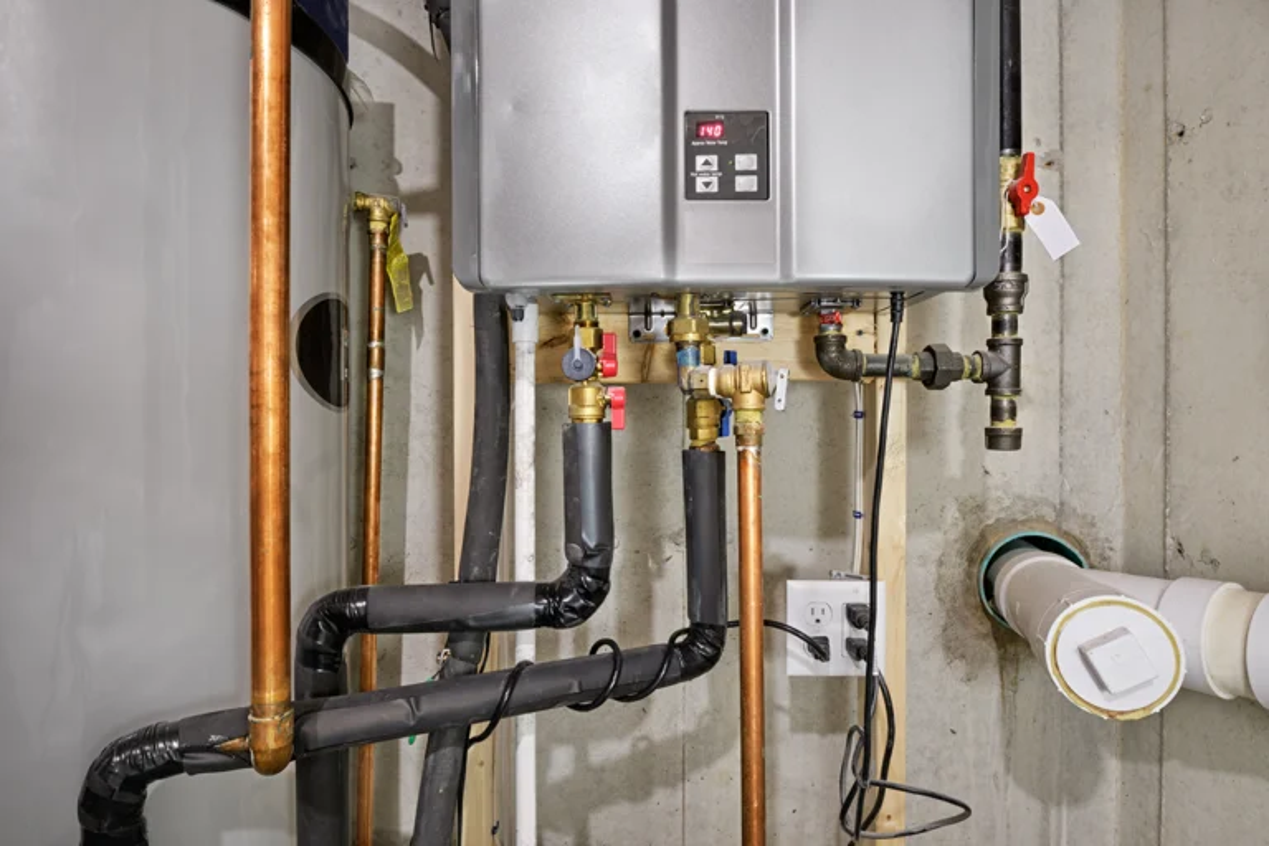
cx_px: 634
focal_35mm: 19
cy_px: 423
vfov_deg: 64.6
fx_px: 670
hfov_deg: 86.9
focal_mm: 12.6
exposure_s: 2
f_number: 11
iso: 200
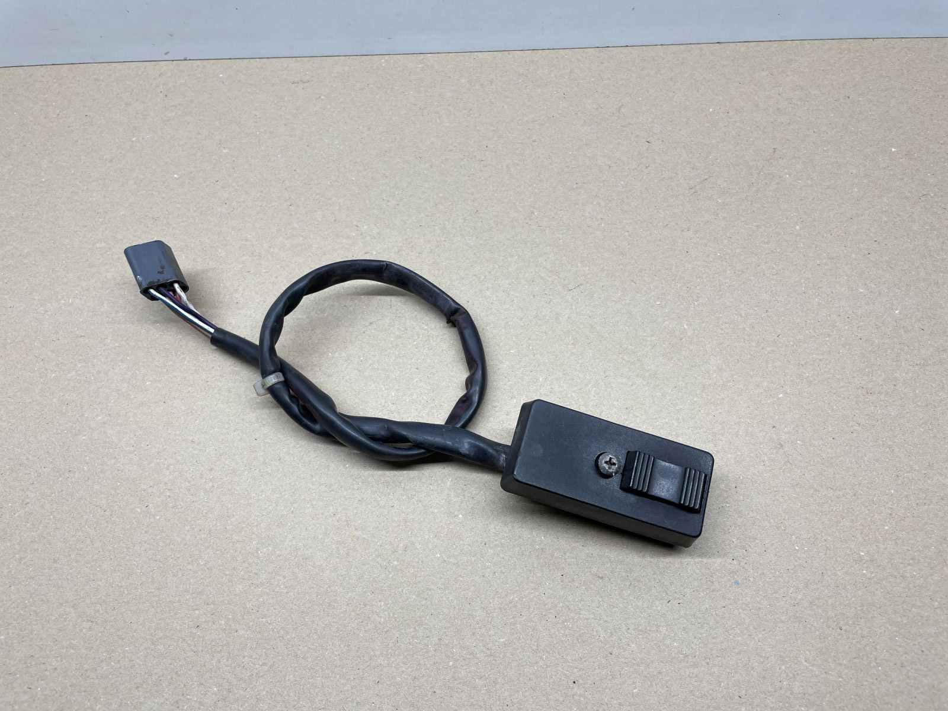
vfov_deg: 53.1
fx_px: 712
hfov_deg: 67.3
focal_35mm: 26
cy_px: 356
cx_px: 474
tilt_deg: -62.7
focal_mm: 4.2
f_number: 1.6
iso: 40
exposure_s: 1/100
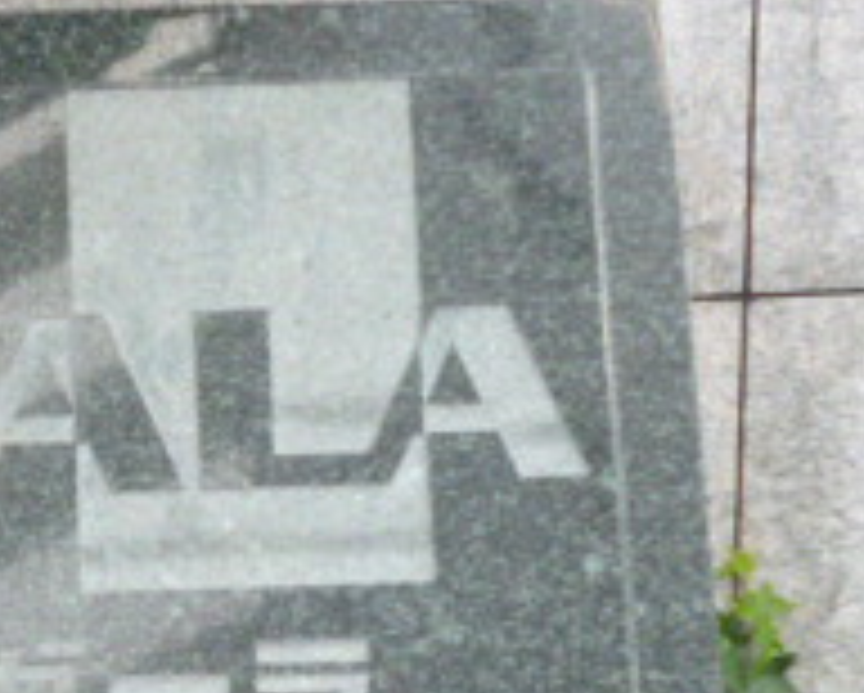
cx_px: 171
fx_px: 2662
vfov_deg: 14.7
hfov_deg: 18.3
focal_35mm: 104
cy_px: 608
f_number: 3.3
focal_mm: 5.7
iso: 640
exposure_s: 1/60
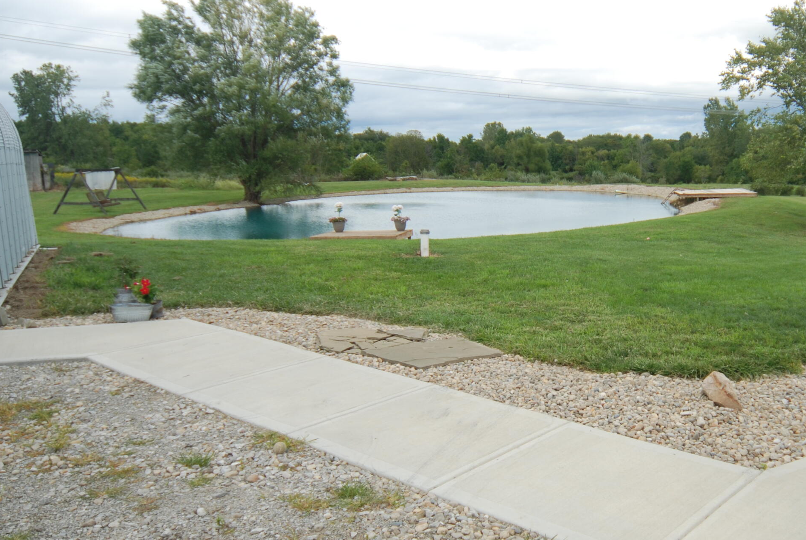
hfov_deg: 57.9
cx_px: 591
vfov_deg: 42.7
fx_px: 690
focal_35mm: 31
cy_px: 260
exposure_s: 1/160
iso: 100
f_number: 6.3
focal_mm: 13
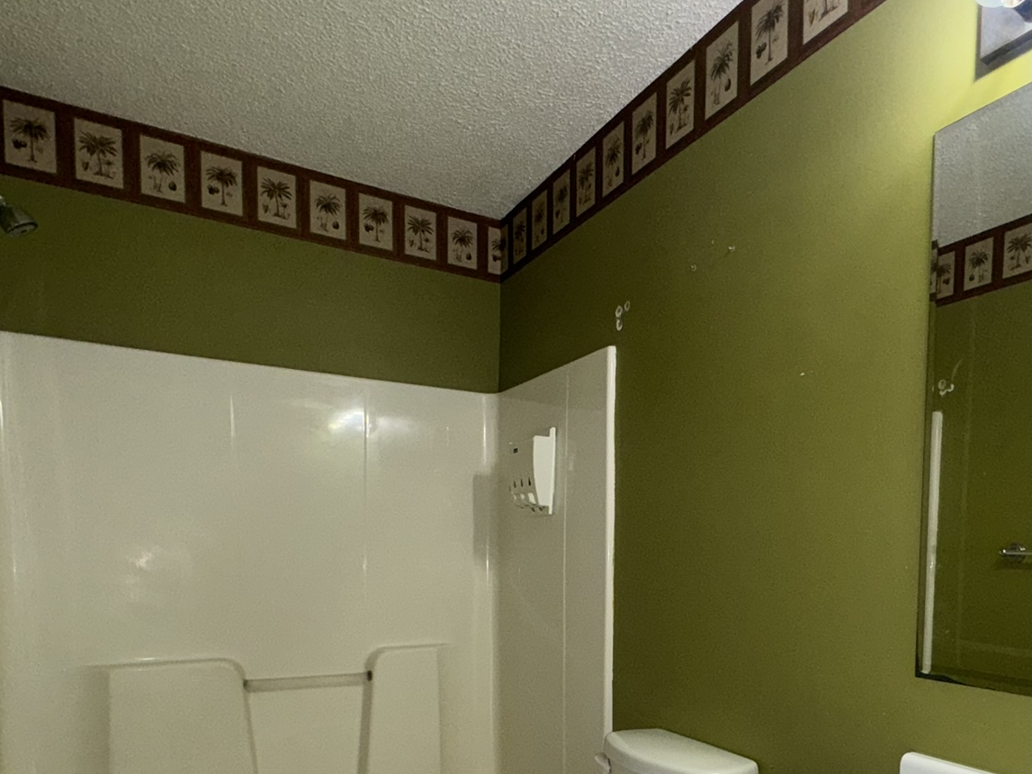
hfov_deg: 68.8
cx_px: 615
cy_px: 592
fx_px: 745
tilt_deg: -4.3
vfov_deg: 52.2
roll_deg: -0.6
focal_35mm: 25
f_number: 2.2
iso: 80
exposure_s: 1/65
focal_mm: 2.22
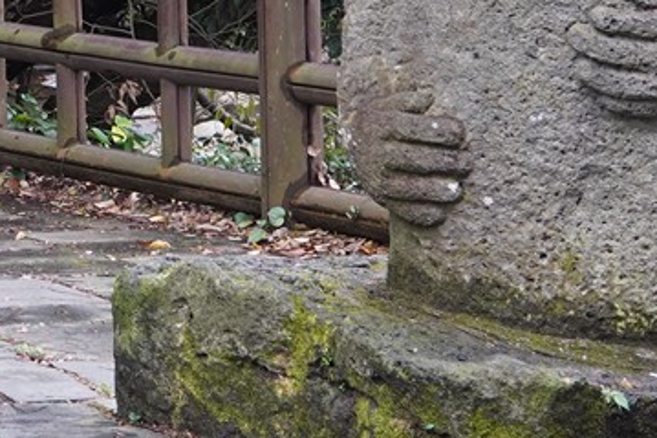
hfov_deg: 9.9
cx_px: -622
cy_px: -407
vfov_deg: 6.8
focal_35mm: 195
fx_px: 3557
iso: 1000
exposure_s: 1/100
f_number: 5.6
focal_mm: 35
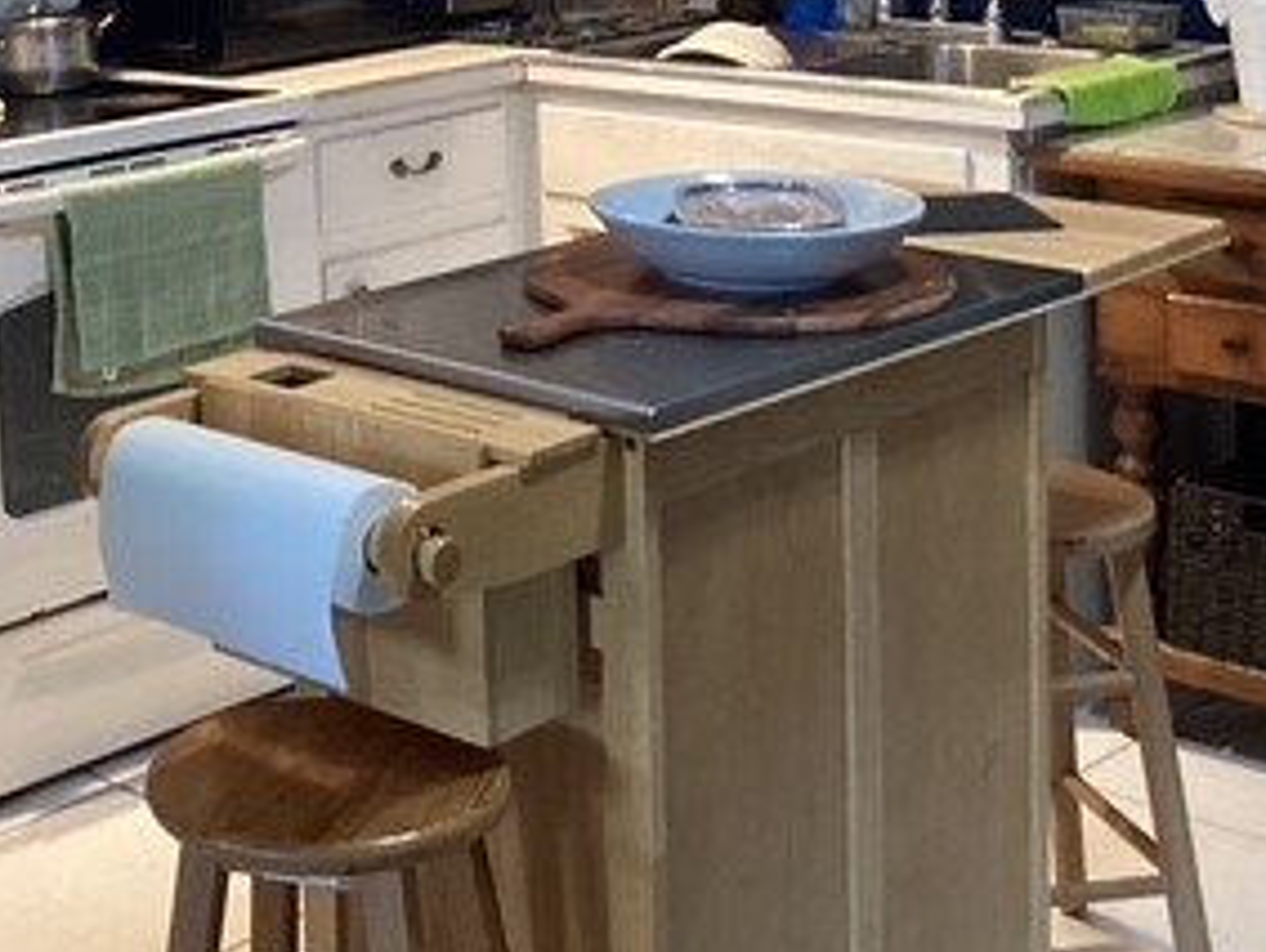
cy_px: -72
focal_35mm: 70
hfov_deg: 26.8
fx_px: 2563
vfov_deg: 20.2
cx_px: 134
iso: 200
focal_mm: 3.3
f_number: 2.4
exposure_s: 1/50
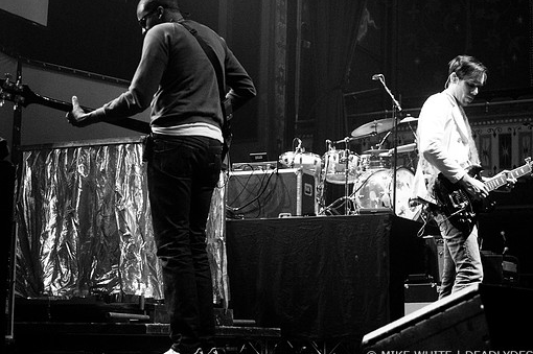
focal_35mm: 75
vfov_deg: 18.1
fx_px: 1109
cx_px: 295
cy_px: 163
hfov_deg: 27.0
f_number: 2.8
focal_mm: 44
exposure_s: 1/400
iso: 800
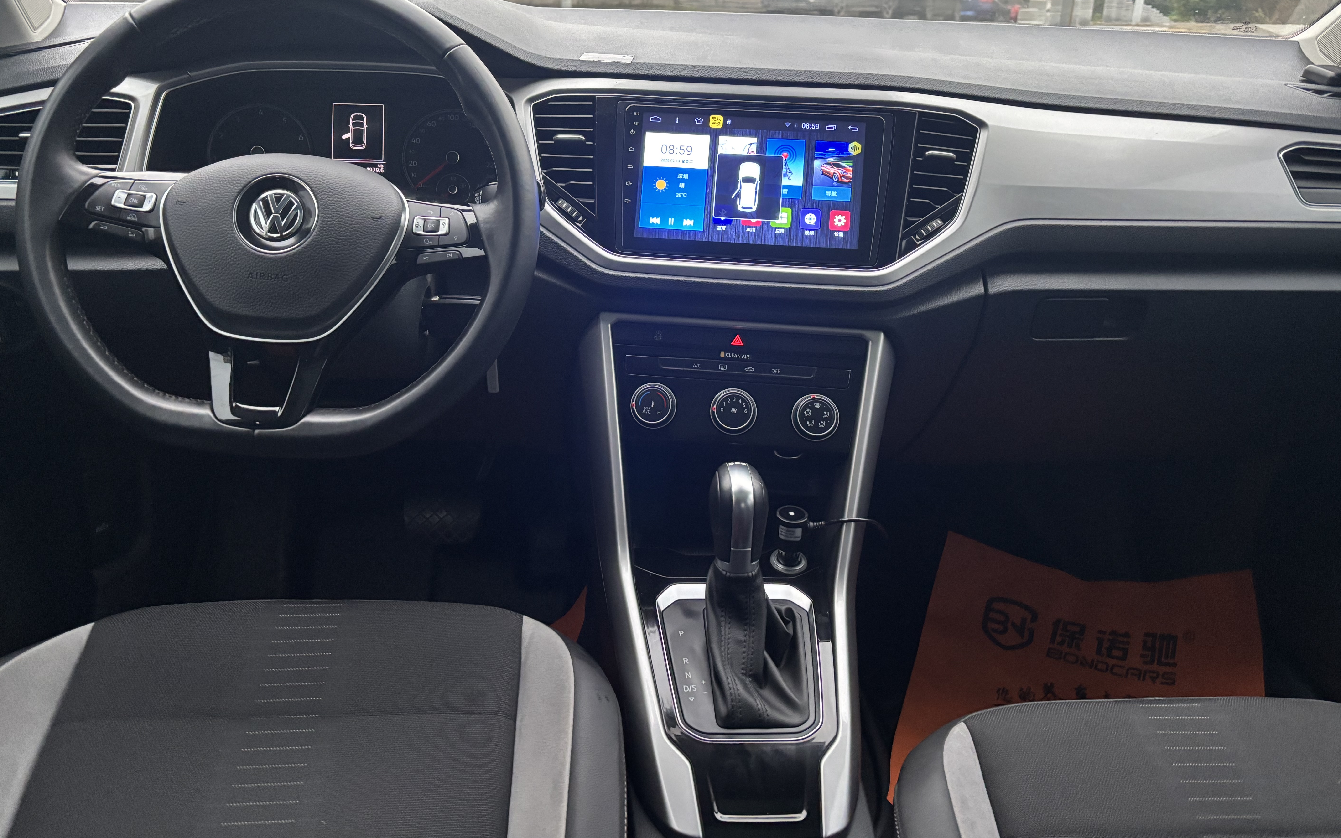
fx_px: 1023
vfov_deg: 44.3
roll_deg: -0.9
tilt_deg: -19.8
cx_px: 665
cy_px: 340
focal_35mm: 28
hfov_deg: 66.5
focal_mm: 5.96
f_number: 1.6
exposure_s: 1/60
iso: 400
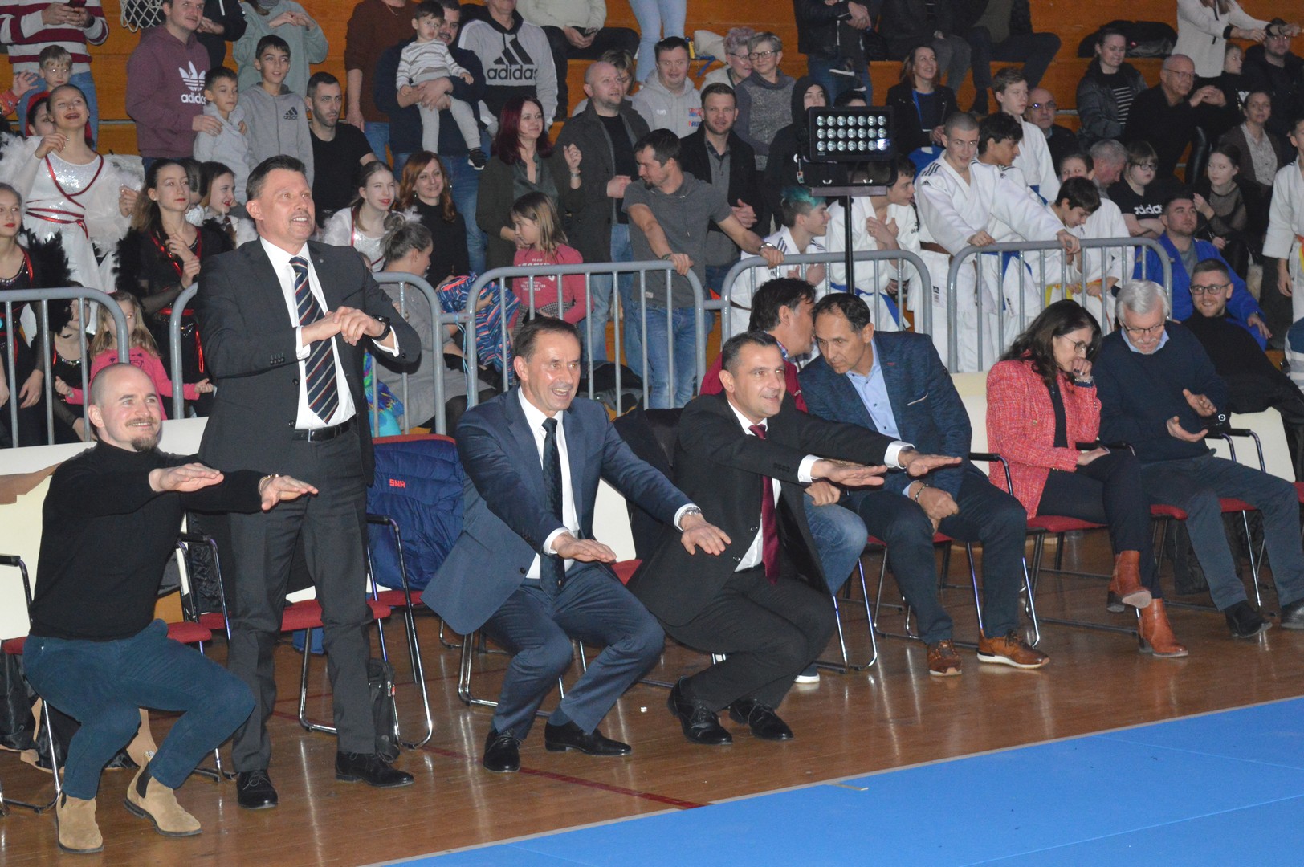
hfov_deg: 24.6
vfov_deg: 16.5
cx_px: 652
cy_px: 434
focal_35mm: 82
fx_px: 2986
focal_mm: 55
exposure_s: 1/60
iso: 3200
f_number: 5.6
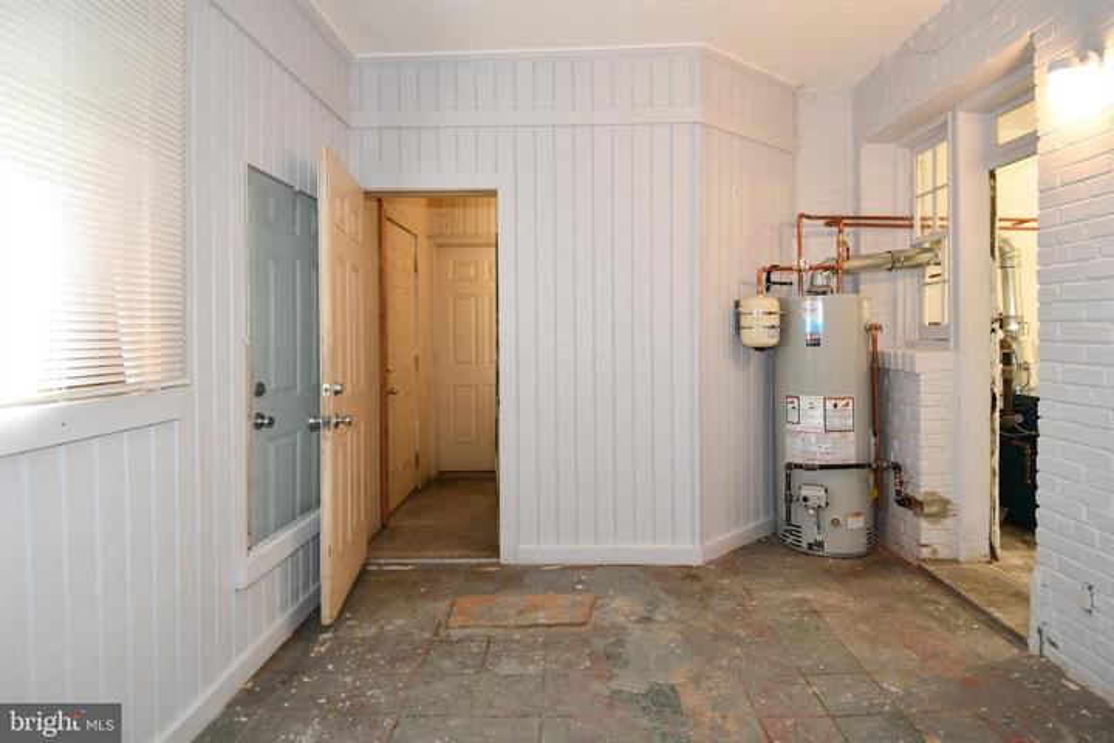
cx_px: 557
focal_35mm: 18
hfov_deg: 90.0
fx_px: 557
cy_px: 372
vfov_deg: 67.4
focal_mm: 12
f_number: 4
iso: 500
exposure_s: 1/60
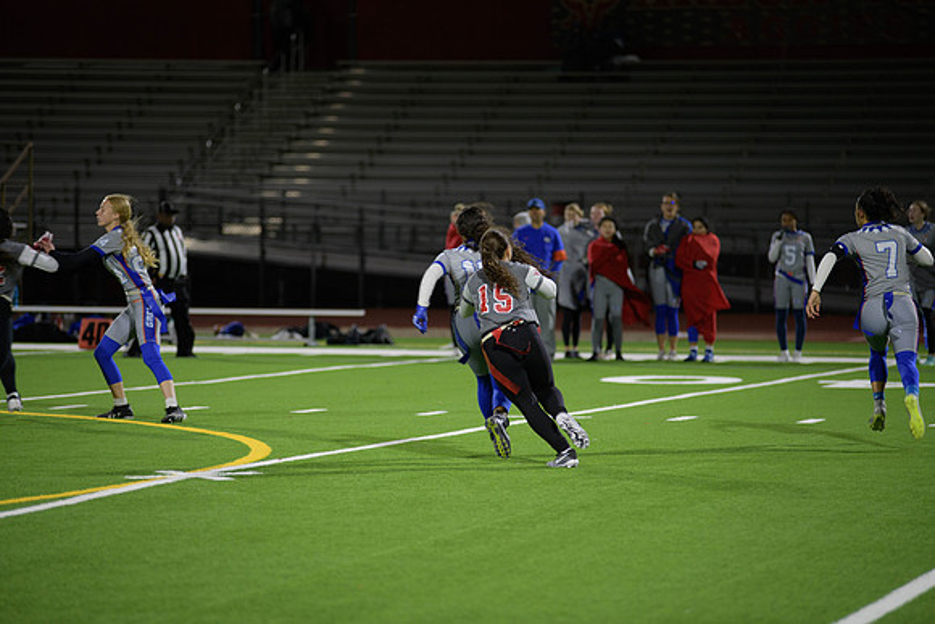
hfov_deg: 12.4
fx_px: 4286
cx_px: 468
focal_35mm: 165
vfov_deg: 8.3
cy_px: 312
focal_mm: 165
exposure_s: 1/200
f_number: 2.8
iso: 900
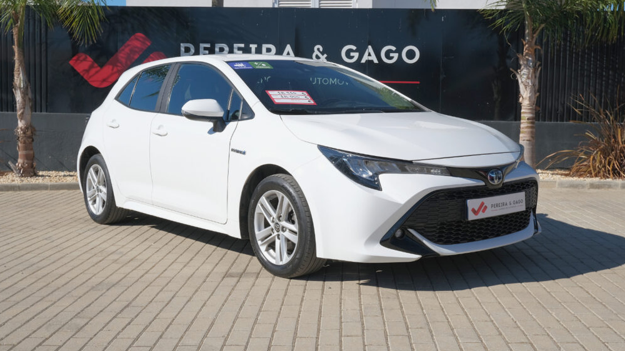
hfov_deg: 46.4
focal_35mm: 44
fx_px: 729
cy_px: 166
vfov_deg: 27.1
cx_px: 311
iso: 160
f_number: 9
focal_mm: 27.1
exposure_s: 1/400
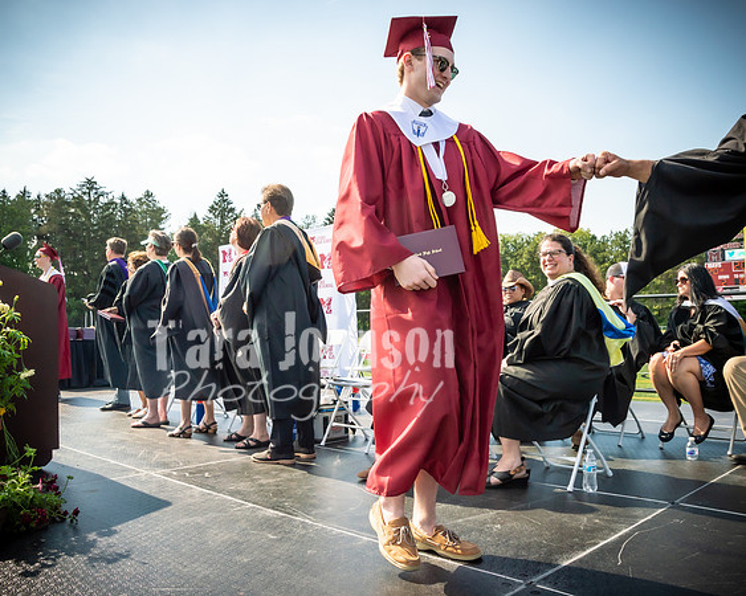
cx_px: 373
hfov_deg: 60.9
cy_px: 298
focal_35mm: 29
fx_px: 635
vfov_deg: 50.3
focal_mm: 17
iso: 200
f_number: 7.1
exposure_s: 1/800
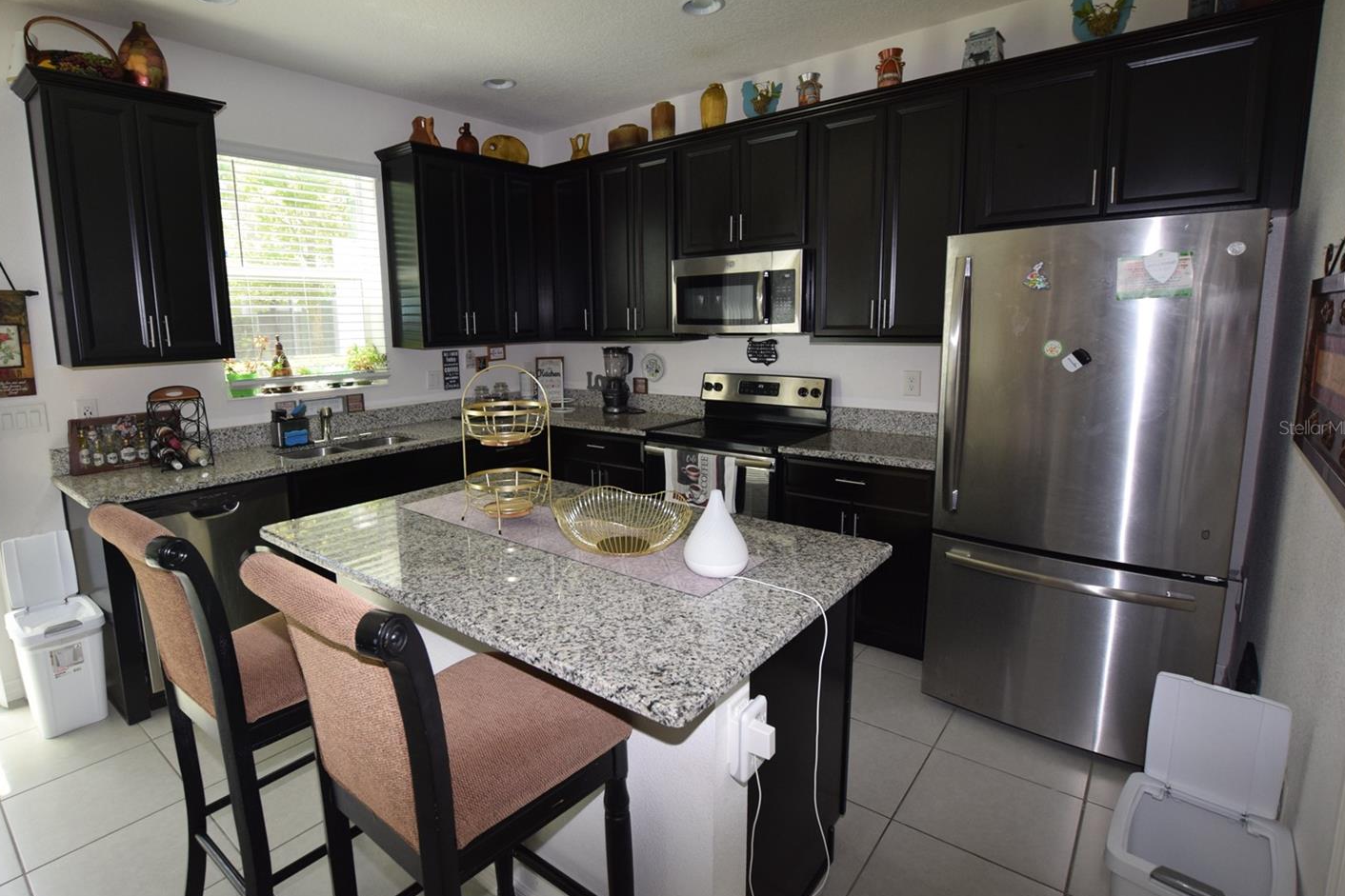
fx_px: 635
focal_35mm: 17
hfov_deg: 93.0
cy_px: 428
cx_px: 602
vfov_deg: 70.4
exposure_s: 1/125
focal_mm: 10
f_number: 5.6
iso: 720
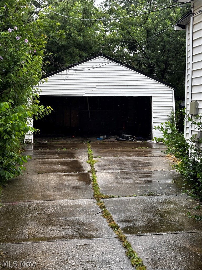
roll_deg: -1.3
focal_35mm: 52
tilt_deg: -5.7
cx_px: 101
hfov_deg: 28.0
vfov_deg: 36.8
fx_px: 405
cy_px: 135
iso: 25
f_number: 1.6
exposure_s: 1/146
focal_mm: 5.96
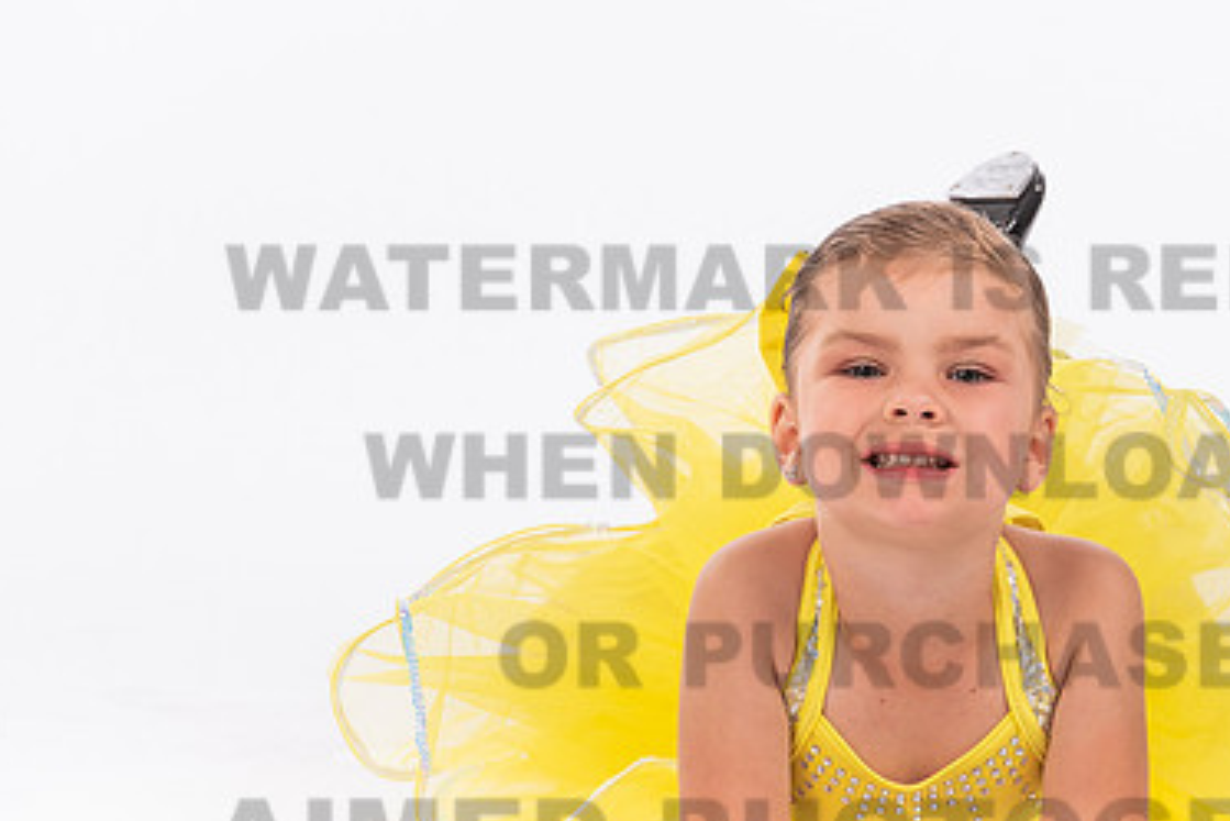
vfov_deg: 4.1
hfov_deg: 6.1
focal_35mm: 339
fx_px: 11586
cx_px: 968
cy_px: 483
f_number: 11
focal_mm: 200
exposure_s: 1/200
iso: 320
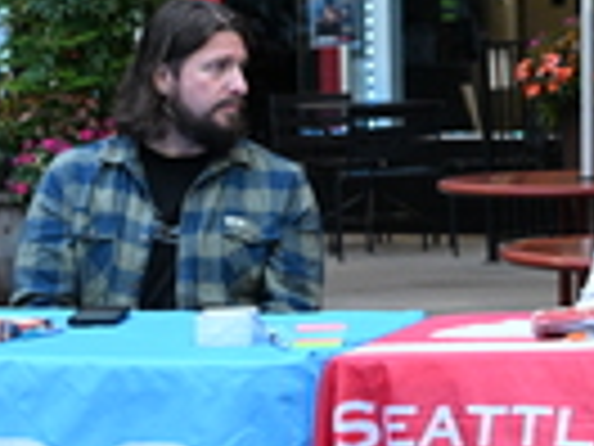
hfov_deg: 9.8
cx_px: 1058
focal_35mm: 192
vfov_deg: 7.7
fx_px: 3295
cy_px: 169
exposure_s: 1/500
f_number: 4
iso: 6400
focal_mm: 48
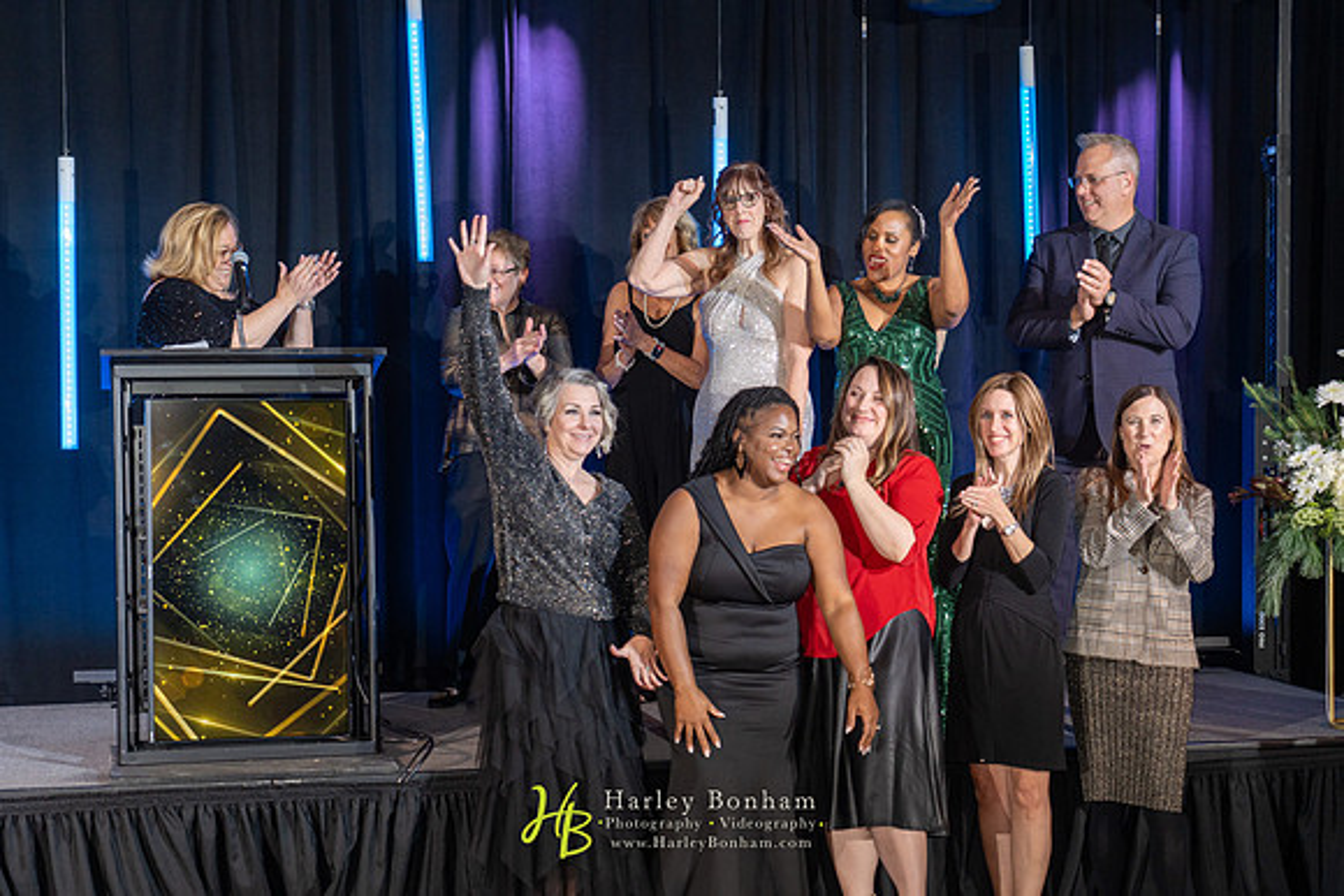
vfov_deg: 22.3
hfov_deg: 32.9
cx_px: 672
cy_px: 448
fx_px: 2278
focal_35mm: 61
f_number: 4
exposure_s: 1/200
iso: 1600
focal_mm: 61
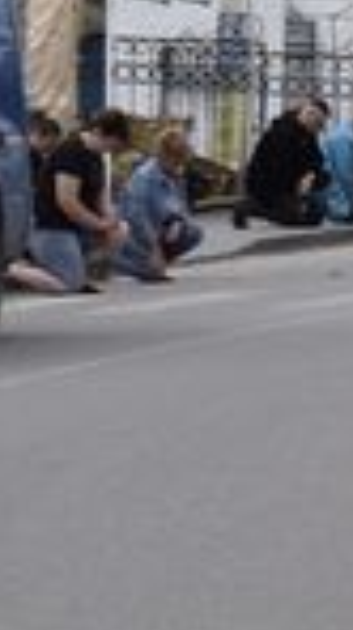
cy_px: 232
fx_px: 7316
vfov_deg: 4.9
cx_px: 1318
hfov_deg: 2.7
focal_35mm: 439
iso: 200
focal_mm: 55
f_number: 10
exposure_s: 1/400
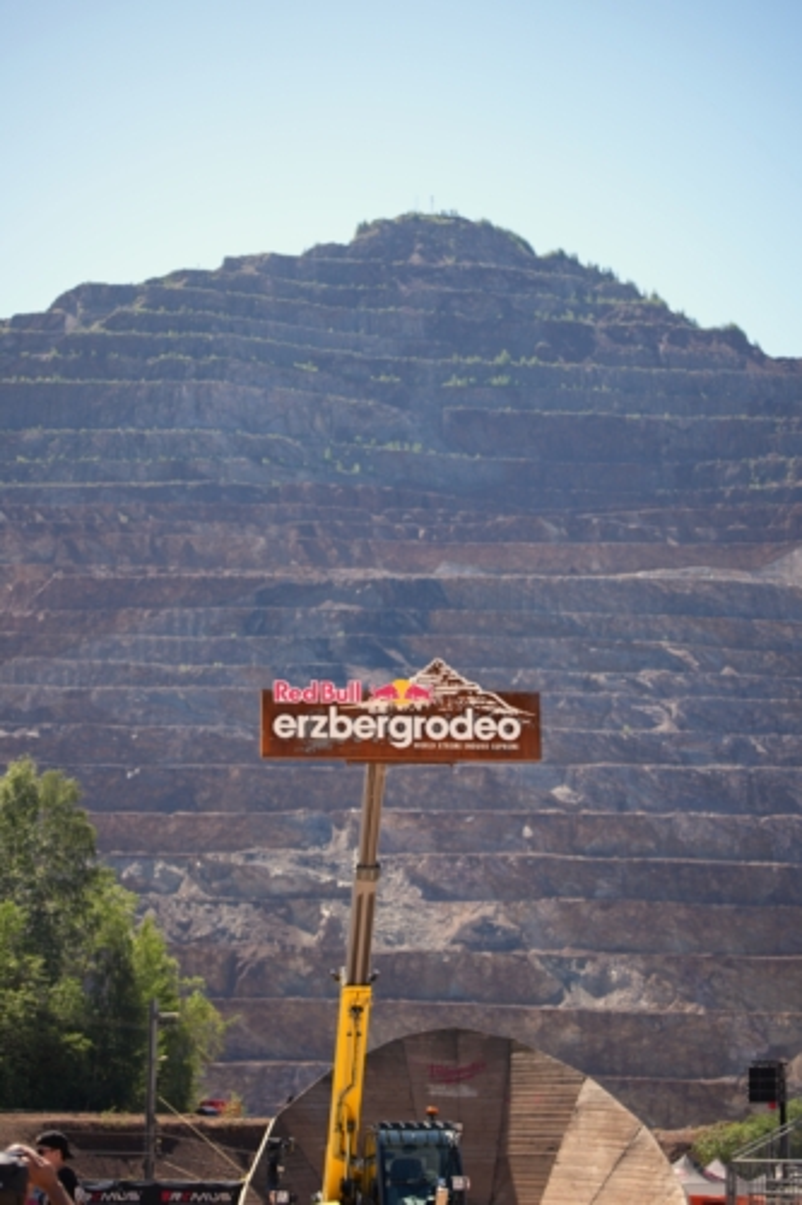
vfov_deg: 24.2
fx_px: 2809
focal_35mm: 84
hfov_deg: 16.3
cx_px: 401
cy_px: 602
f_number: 2.8
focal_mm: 84
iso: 100
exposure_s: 1/800
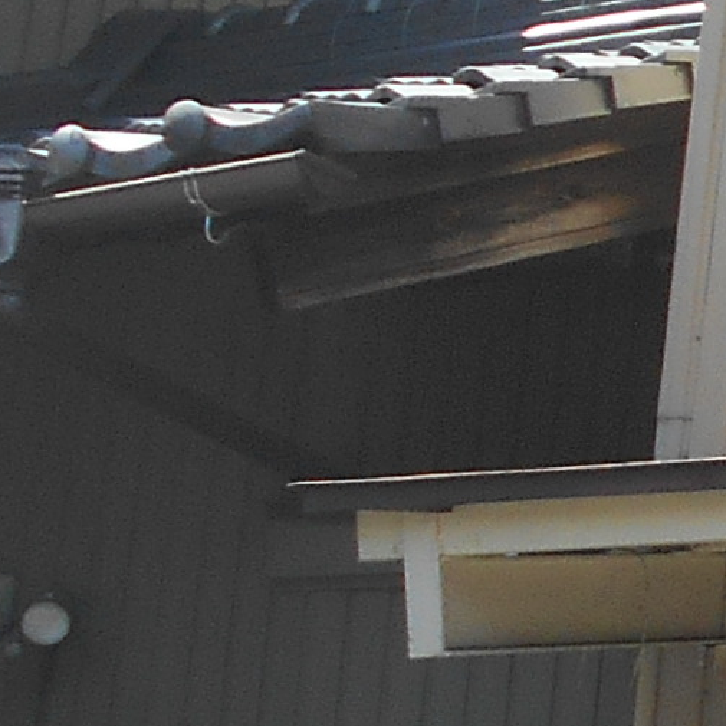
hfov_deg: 8.9
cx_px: 2072
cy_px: 472
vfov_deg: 10.5
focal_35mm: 166
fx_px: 3939
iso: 80
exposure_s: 1/400
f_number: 3.2
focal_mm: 4.6
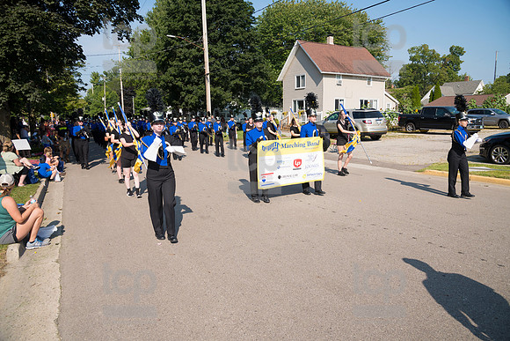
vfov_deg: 53.2
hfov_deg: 73.7
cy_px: 170
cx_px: 255
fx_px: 340
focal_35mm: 24
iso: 320
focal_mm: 24
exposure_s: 1/800
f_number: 6.3
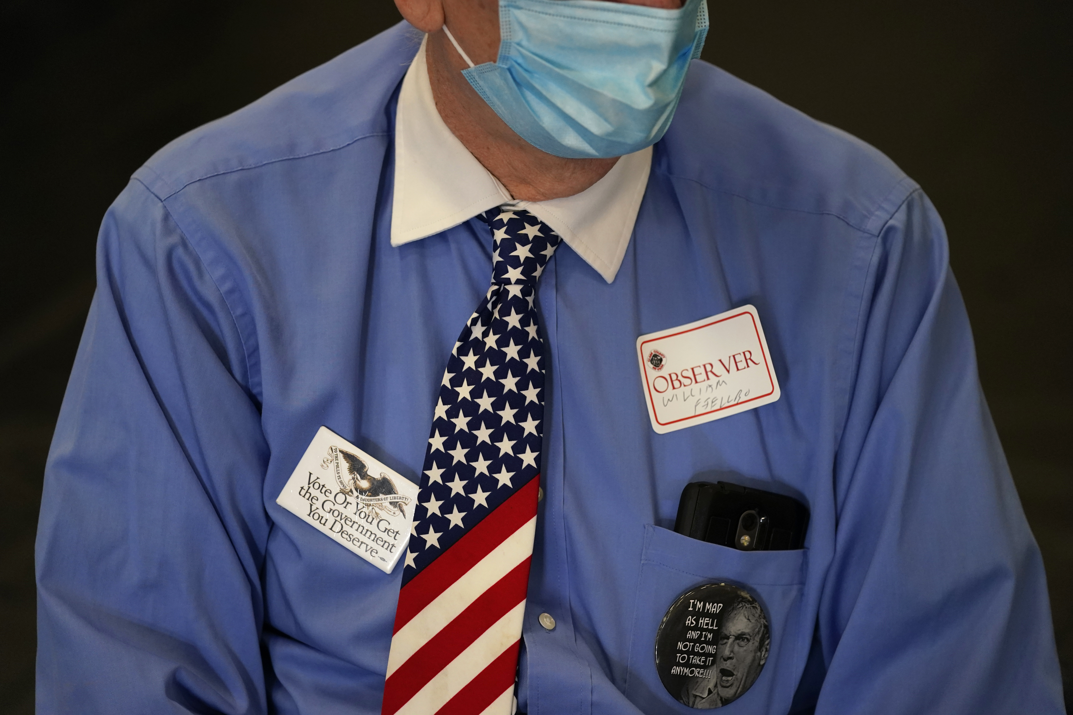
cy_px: 358
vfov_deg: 12.3
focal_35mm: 111
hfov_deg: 18.4
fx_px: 3308
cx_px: 536
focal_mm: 111
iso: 2500
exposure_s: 1/640
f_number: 2.8
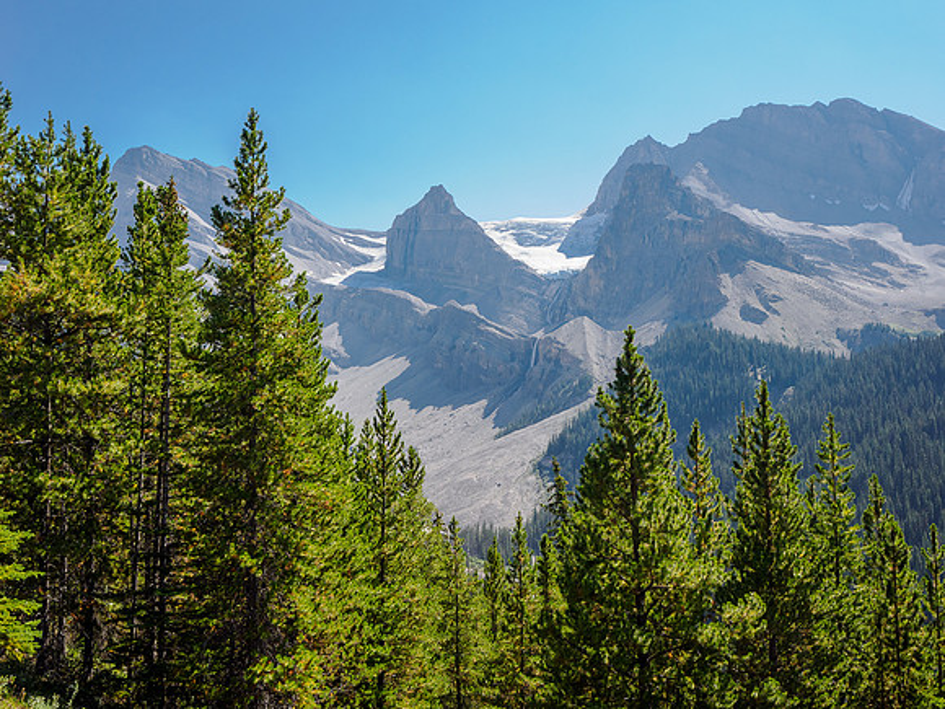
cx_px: 472
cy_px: 354
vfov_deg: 39.7
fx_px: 983
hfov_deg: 51.4
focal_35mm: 36
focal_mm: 18
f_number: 8
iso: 200
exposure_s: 1/400
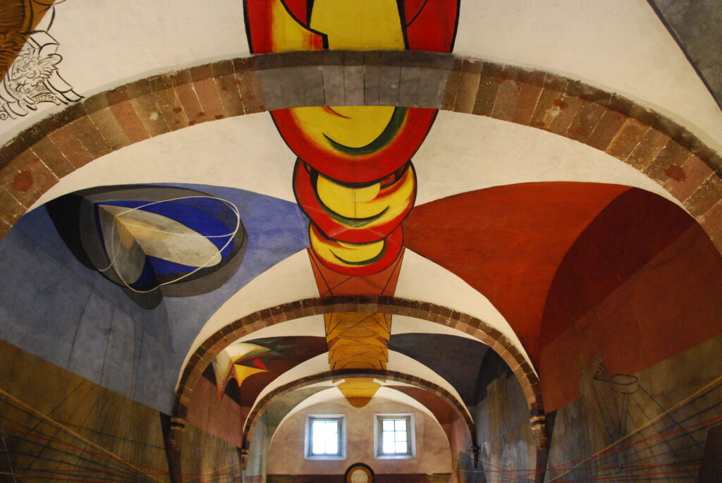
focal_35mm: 27
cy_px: 242
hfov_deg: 67.3
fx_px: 542
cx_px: 361
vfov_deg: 48.0
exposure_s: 1/30
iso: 1600
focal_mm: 18
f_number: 3.5
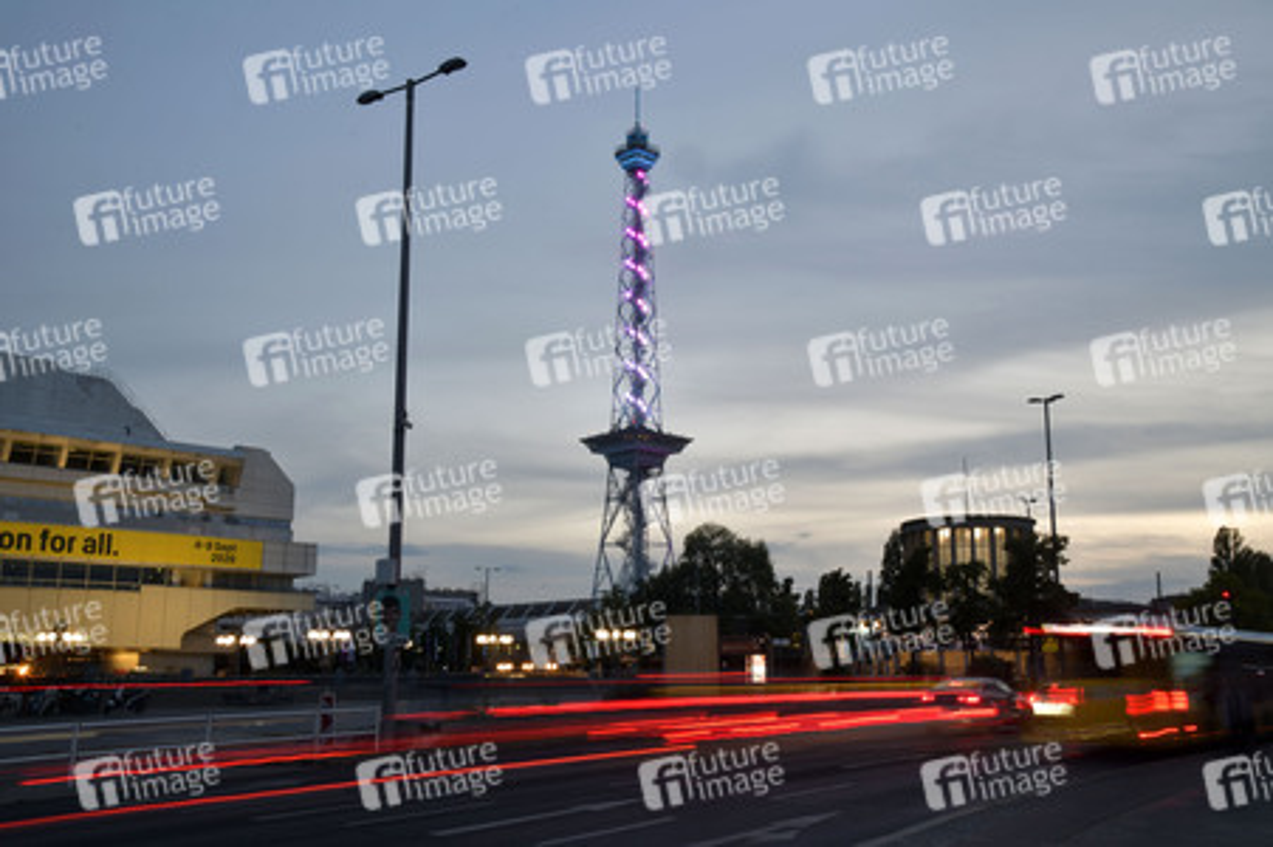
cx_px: 636
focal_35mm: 38
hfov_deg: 50.7
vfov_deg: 35.0
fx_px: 1343
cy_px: 424
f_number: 22
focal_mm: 38
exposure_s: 4
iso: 100
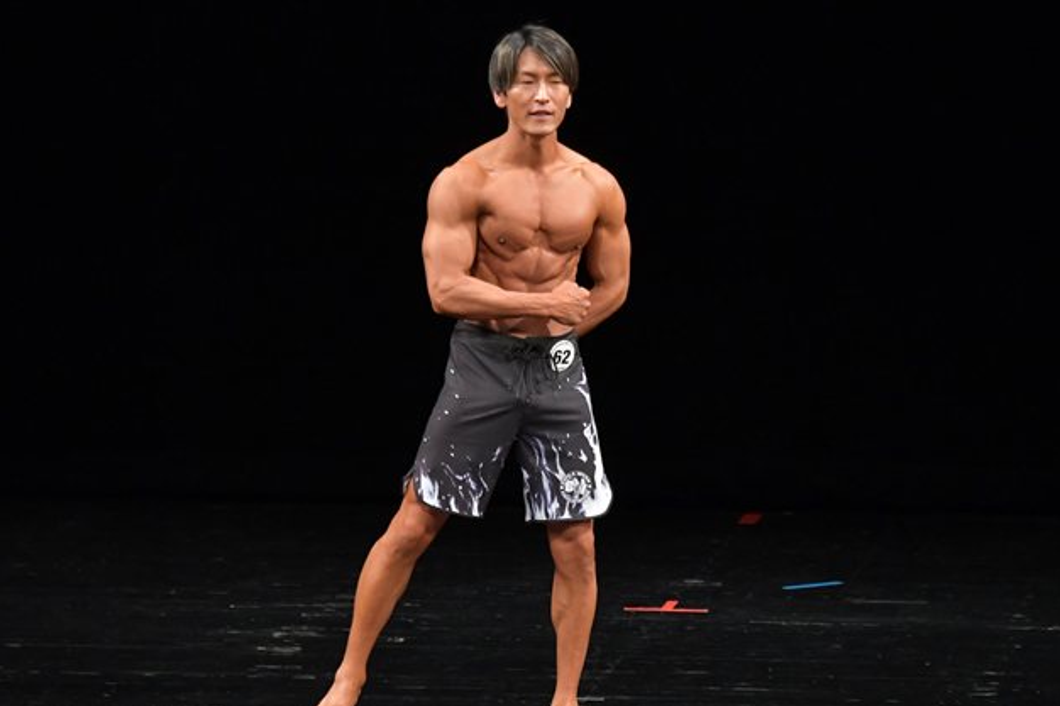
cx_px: 531
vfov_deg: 3.9
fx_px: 10391
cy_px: 369
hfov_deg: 5.8
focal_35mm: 353
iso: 3200
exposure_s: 1/400
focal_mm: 190
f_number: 5.6
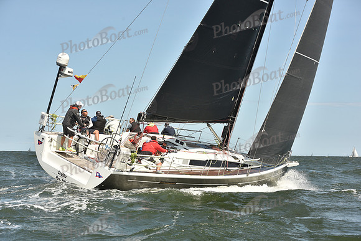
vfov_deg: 19.5
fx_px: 702
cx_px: 180
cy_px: 120
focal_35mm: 70
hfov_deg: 28.8
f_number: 9
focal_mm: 70
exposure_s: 1/800
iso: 250
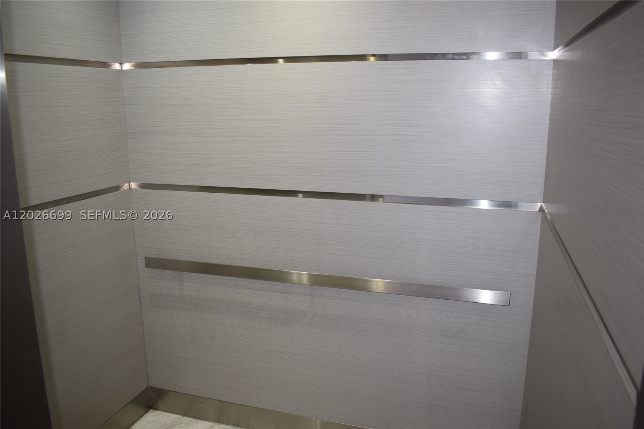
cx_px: 322
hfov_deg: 67.4
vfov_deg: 47.9
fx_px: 483
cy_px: 214
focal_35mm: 27
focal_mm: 18
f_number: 5
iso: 800
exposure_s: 1/100
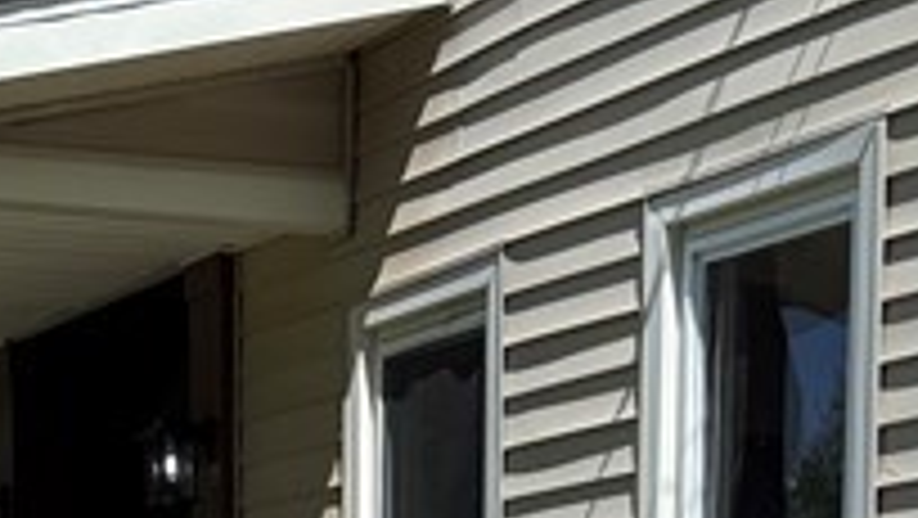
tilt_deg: -6.1
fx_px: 3190
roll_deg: +0.3
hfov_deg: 16.3
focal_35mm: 131
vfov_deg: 8.4
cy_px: 1311
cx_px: 288
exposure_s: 1/5714
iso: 80
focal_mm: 6.76
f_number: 1.78
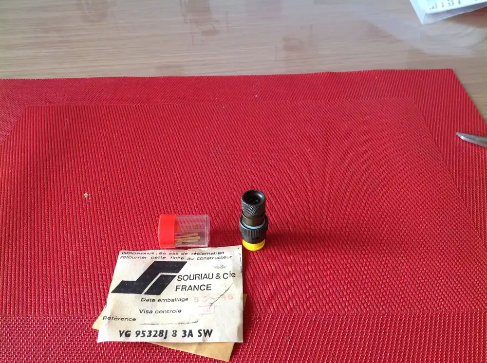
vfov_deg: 40.6
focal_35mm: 35
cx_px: 244
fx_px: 491
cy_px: 182
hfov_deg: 52.7
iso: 80
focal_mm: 4.28
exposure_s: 1/60
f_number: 2.4
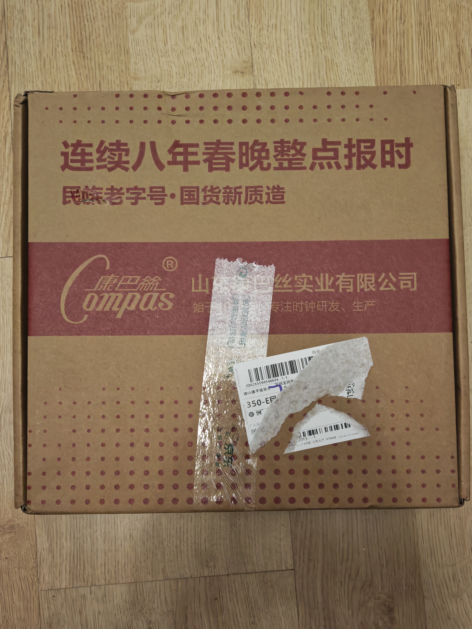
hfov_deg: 30.3
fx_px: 873
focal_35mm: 48
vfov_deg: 39.7
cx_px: 236
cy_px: 314
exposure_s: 1/20
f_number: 1.9
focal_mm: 6.67
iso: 1250
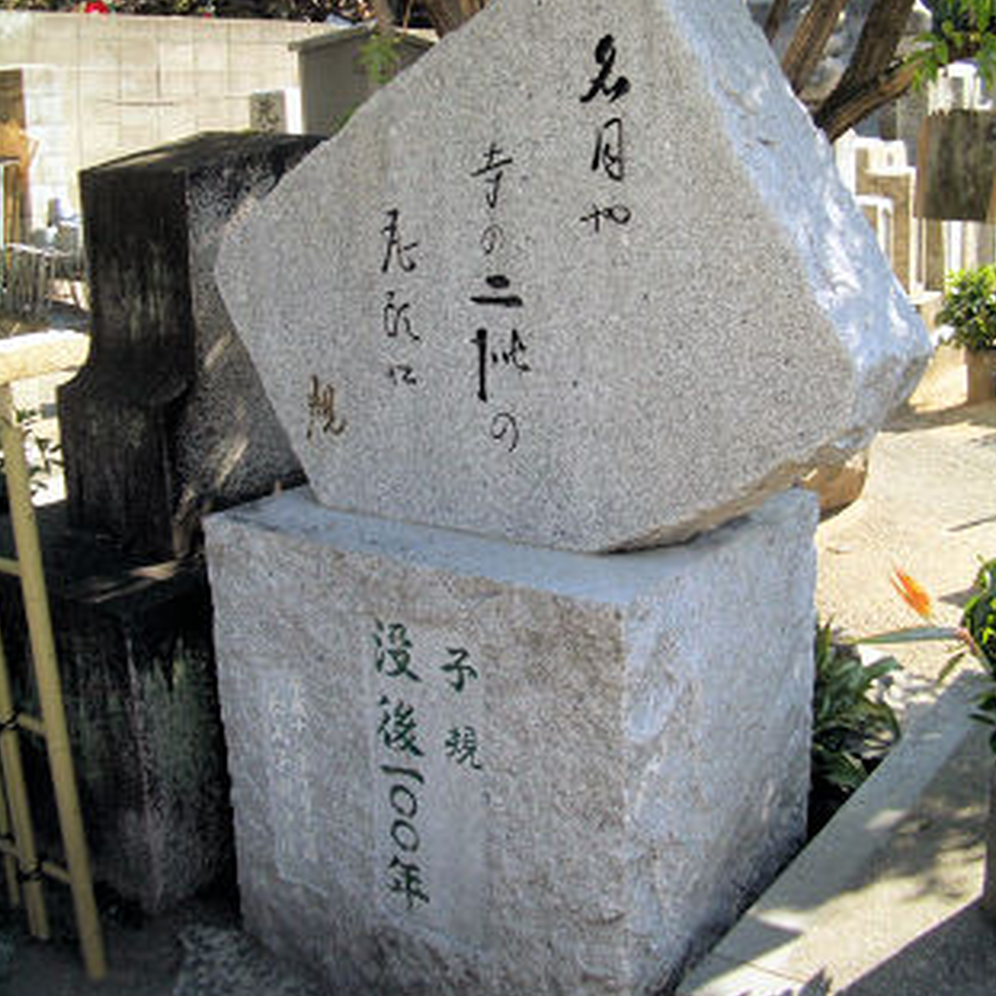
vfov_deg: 40.0
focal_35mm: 42
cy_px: 432
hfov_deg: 40.0
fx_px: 1367
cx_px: 501
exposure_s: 1/400
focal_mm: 5.8
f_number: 2.6
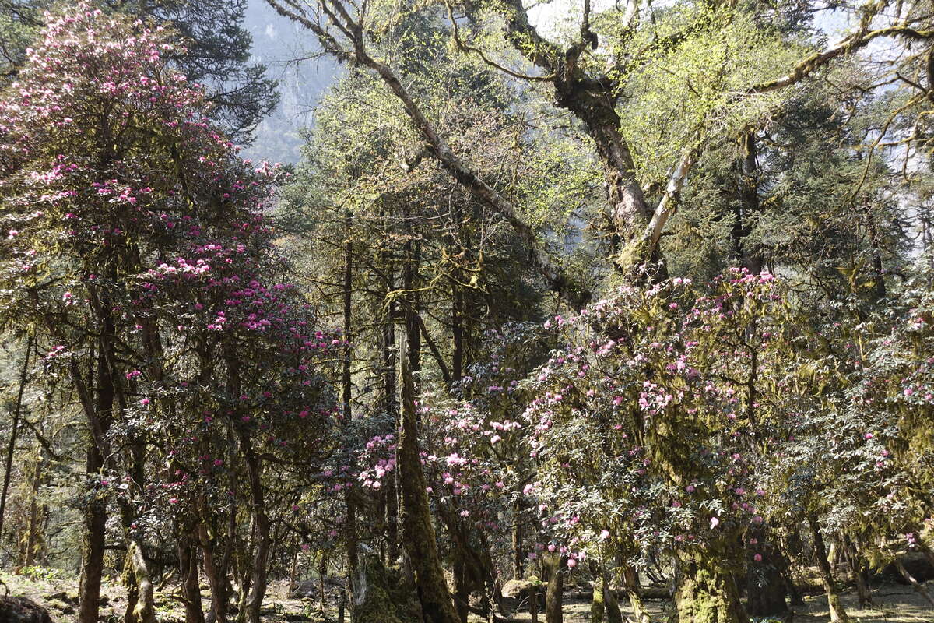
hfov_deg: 53.1
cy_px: 312
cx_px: 467
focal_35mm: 36
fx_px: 934
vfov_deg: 36.9
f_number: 4
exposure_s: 1/125
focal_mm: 13.16
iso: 125
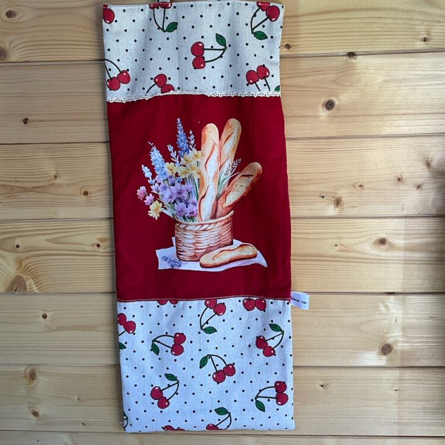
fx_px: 509
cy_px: 165
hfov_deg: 47.2
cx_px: 223
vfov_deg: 46.8
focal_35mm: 35
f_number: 1.8
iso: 25
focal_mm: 3
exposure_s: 1/100
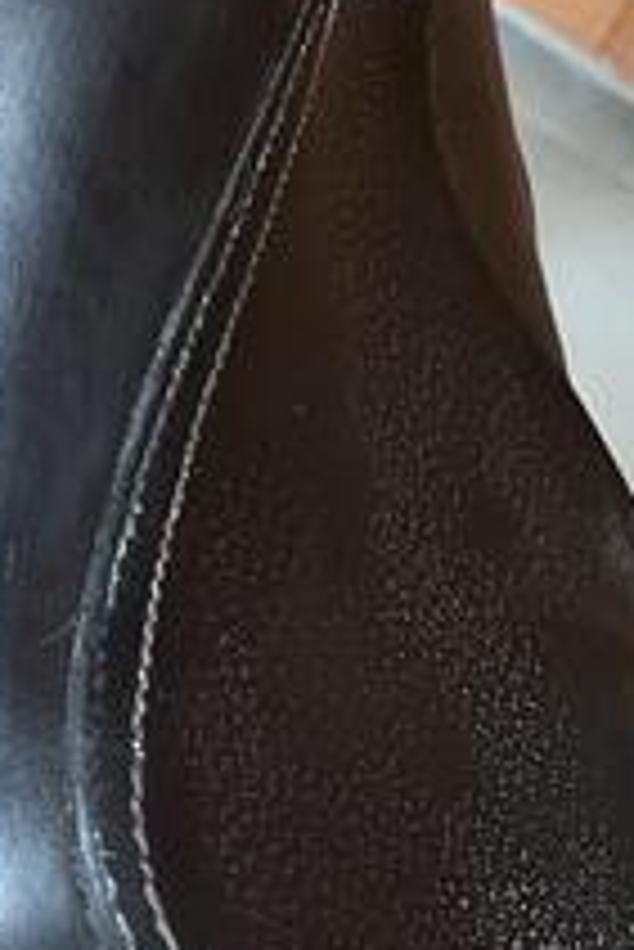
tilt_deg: -57.9
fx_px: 2162
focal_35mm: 82
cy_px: -135
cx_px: -103
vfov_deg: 23.0
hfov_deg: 16.1
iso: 400
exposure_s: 1/33
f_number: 1.6
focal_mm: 5.1
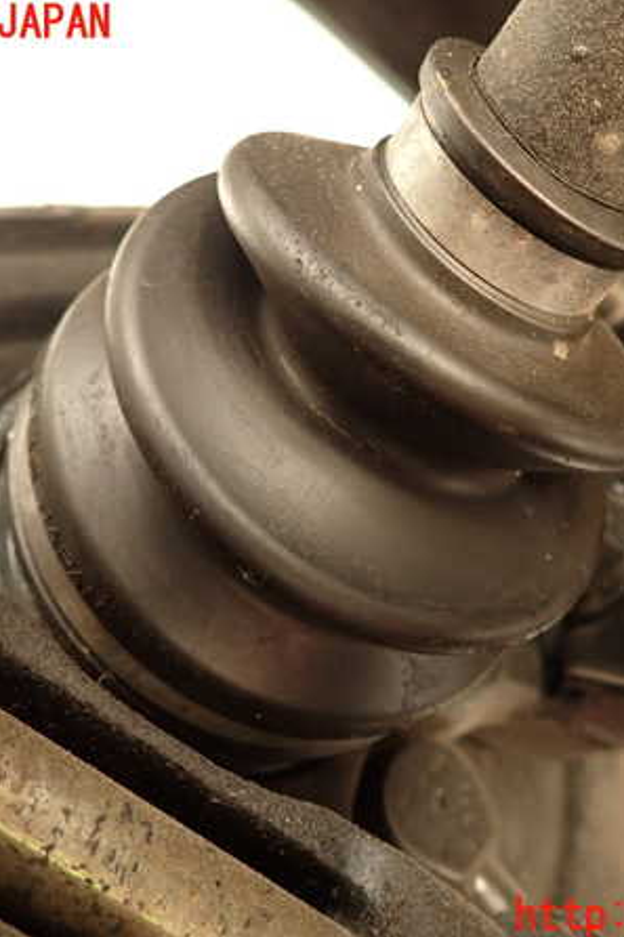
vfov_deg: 54.5
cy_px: 471
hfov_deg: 37.7
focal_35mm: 35
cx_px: 359
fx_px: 911
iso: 320
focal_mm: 4.5
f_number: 2
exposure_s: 1/30
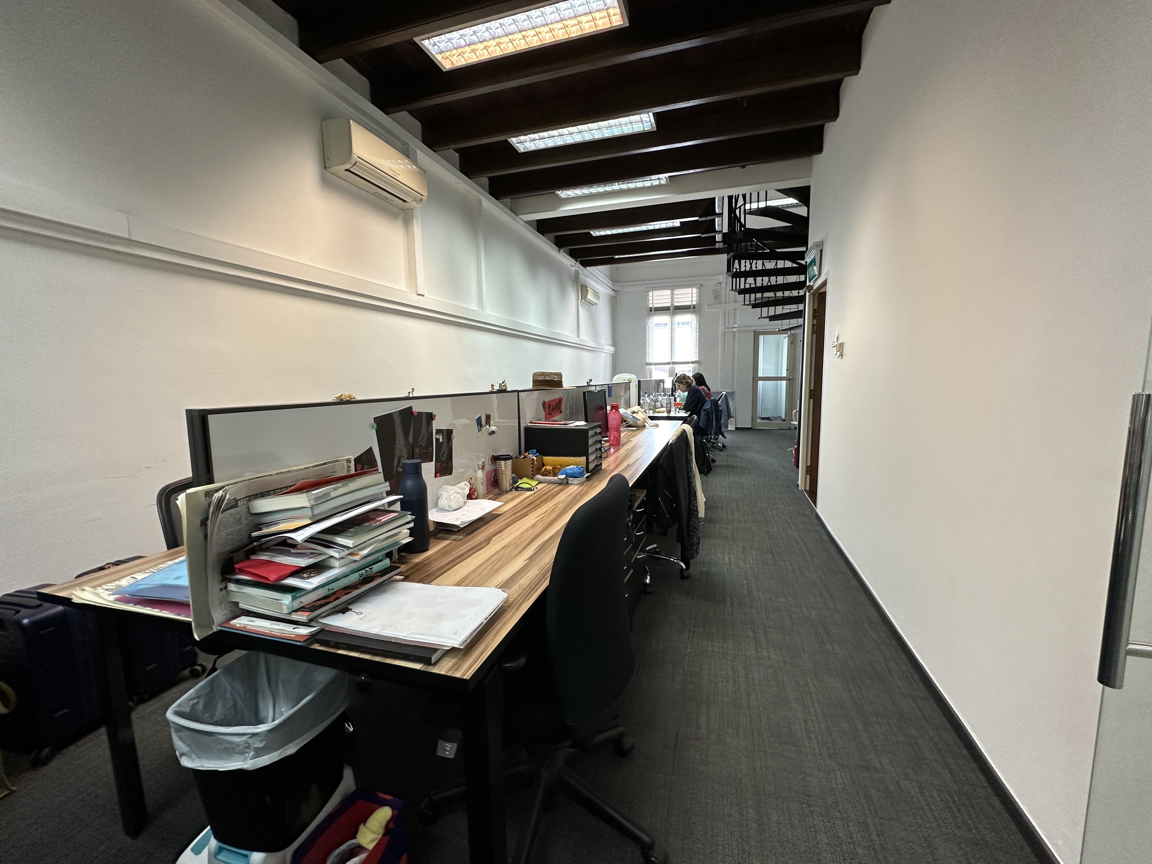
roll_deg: +0.8
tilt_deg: -6.7
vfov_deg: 85.7
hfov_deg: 102.1
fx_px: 466
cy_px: 432
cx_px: 576
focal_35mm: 14
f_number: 2.2
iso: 200
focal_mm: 2.22
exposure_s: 1/50
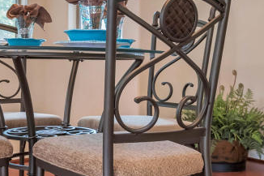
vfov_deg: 22.6
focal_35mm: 60
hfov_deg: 33.4
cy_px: 75
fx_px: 440
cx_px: 114
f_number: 5.6
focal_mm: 17
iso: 2000
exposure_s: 1/80
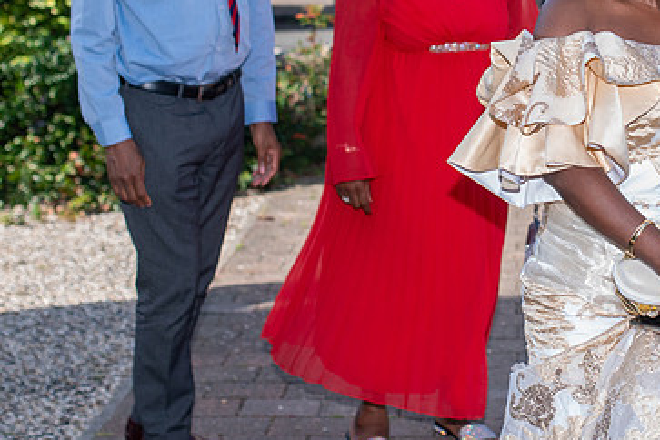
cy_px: 63
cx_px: 565
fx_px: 1632
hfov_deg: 22.4
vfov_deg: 15.2
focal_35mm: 89
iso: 500
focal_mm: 35
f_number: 2.5
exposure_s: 1/4000
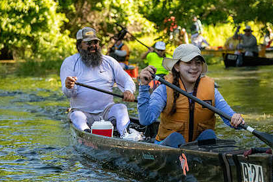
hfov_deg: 13.1
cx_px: 178
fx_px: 1184
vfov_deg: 8.8
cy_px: 114
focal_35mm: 156
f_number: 5.3
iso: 6400
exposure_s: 1/3200
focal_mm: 112
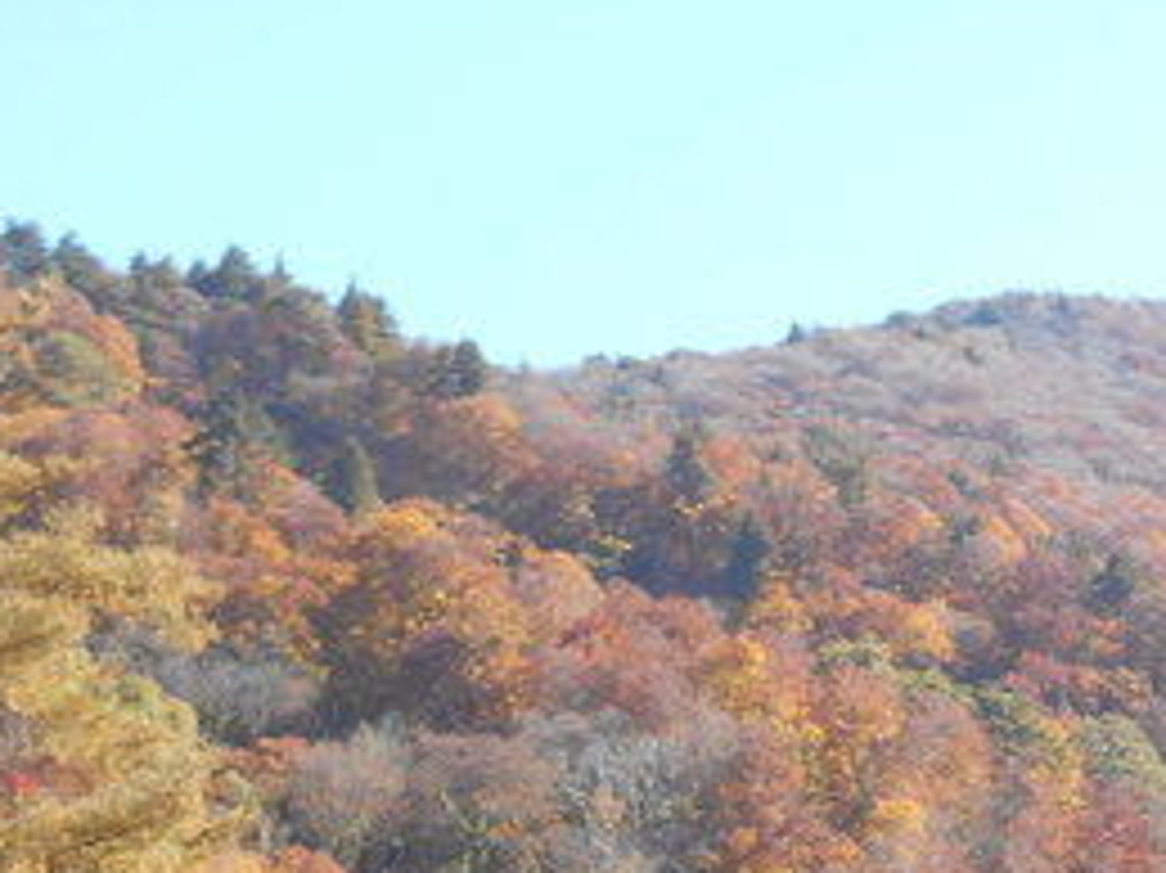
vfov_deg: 9.9
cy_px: 1294
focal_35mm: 145
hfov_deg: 13.4
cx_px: 1168
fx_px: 4882
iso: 80
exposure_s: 1/160
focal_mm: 8.3
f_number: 4
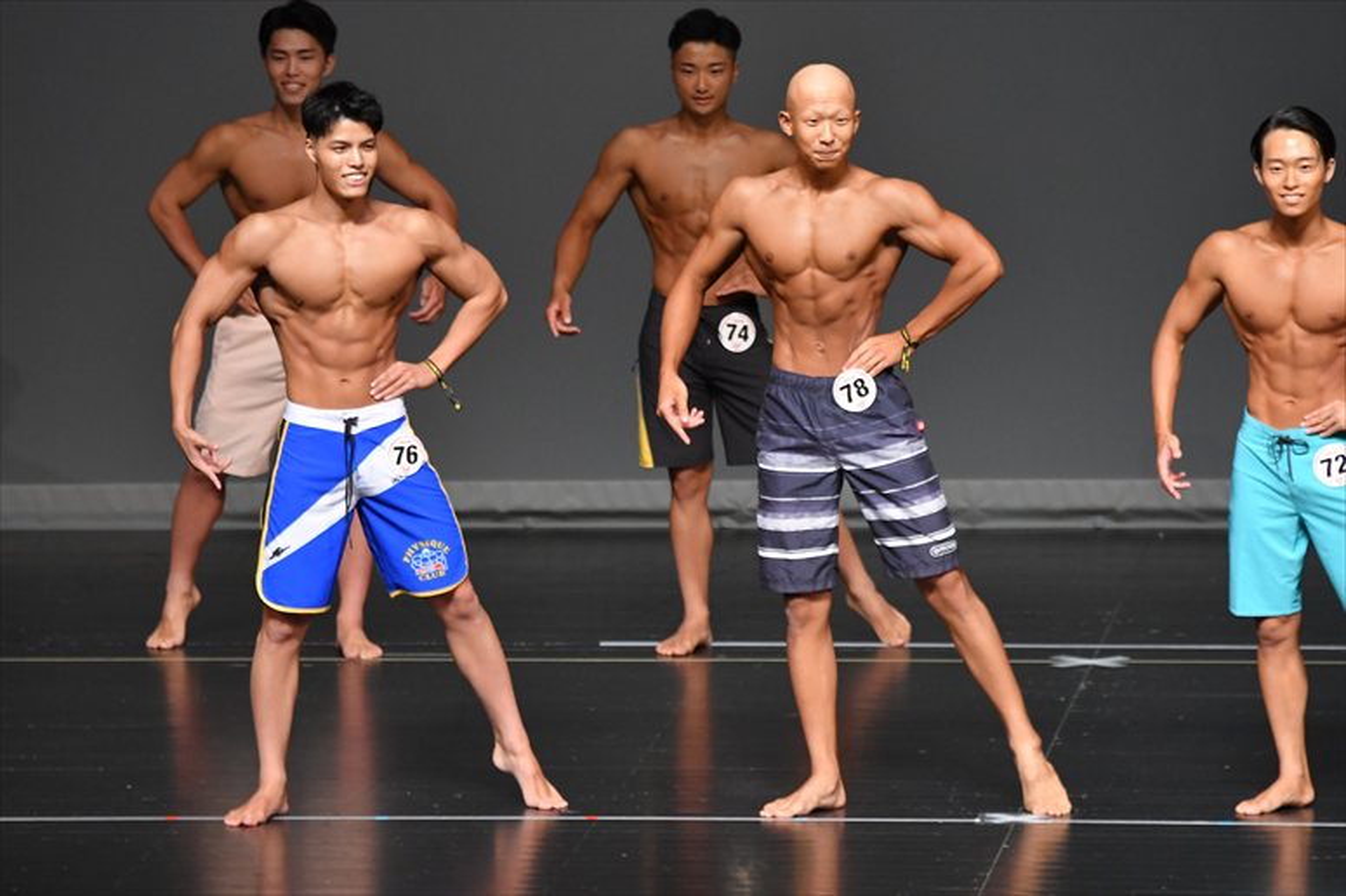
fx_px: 11772
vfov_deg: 4.4
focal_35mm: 315
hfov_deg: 6.5
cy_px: 448
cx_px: 673
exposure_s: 1/400
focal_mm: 210
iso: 2500
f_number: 5.6
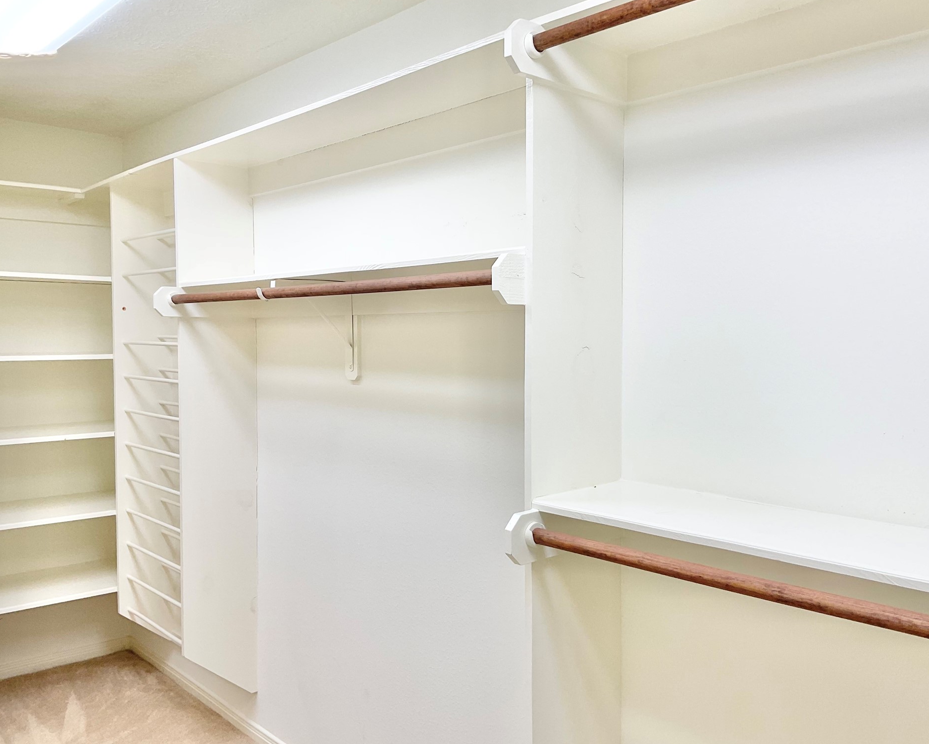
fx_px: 852
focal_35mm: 31
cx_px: 466
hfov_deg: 57.2
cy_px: 371
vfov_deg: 47.1
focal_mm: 3
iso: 25
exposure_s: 1/120
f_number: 1.8
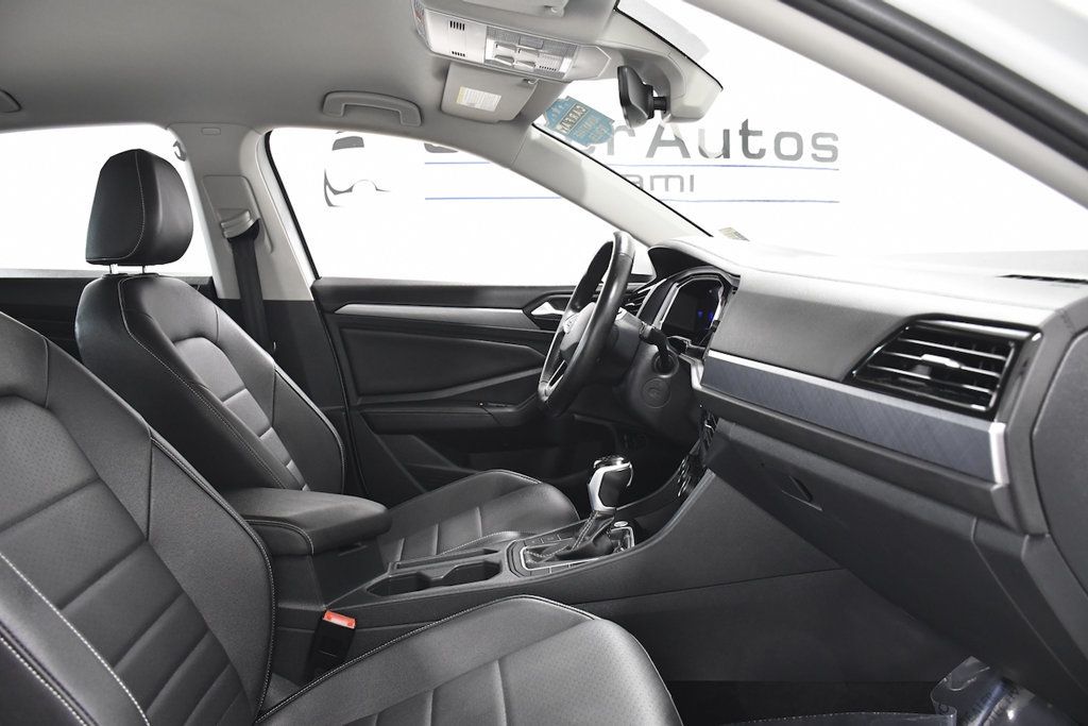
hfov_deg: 67.4
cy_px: 363
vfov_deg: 47.9
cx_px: 544
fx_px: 816
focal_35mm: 27
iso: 2000
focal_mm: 18
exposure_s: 1/80
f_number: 5.6
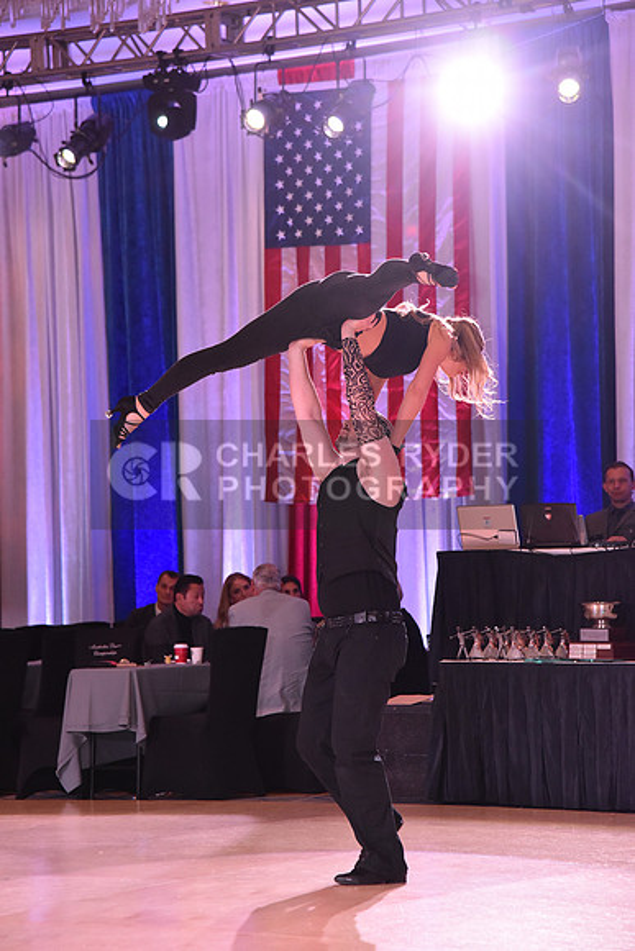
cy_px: 476
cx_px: 318
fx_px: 2961
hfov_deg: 12.2
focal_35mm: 112
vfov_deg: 18.3
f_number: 5.6
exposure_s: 1/250
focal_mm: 112
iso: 2500
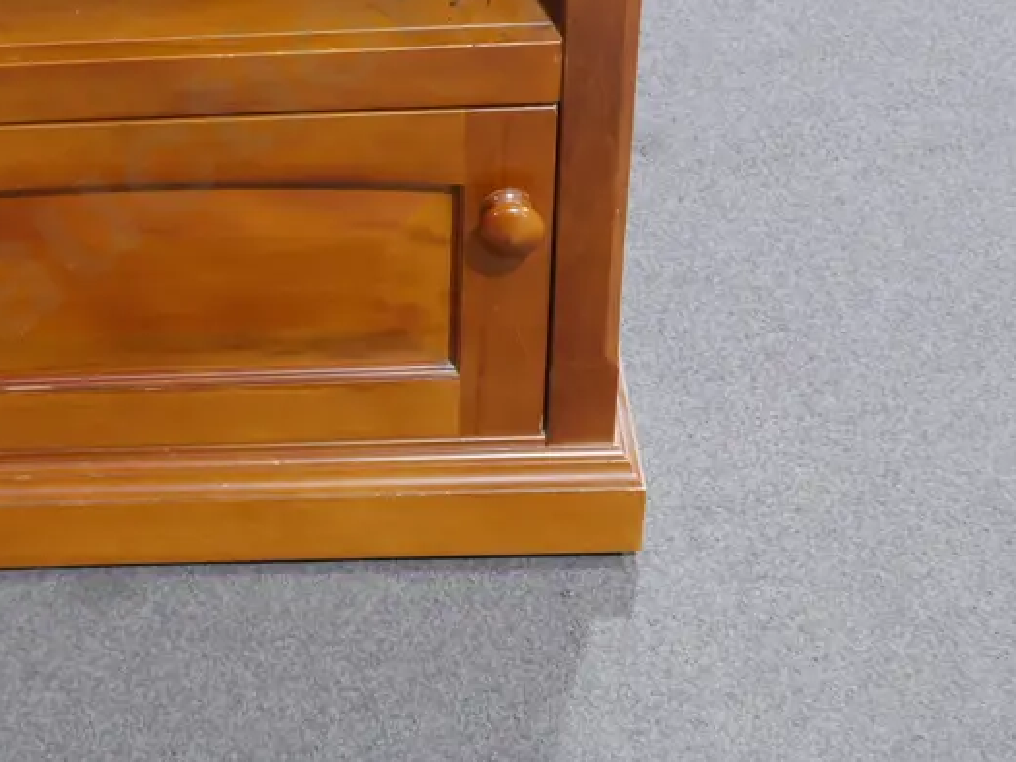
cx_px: 103
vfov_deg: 17.9
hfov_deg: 23.2
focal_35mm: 82
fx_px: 2407
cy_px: 217
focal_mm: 21
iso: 1250
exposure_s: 1/60
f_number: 4.6
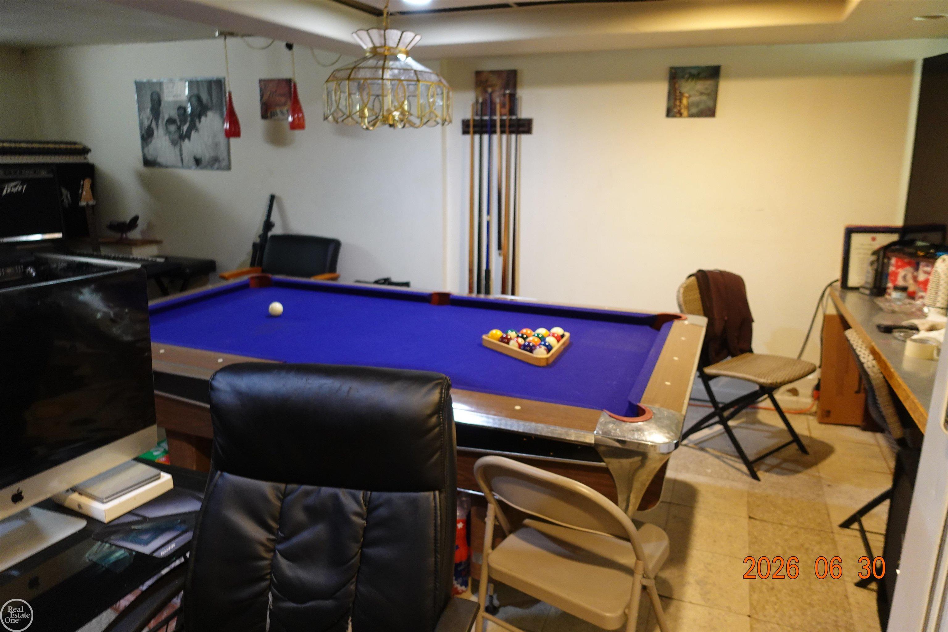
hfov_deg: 73.7
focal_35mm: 24
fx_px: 632
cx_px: 474
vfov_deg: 53.1
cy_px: 316
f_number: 1.8
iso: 640
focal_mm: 9.4
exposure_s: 1/30
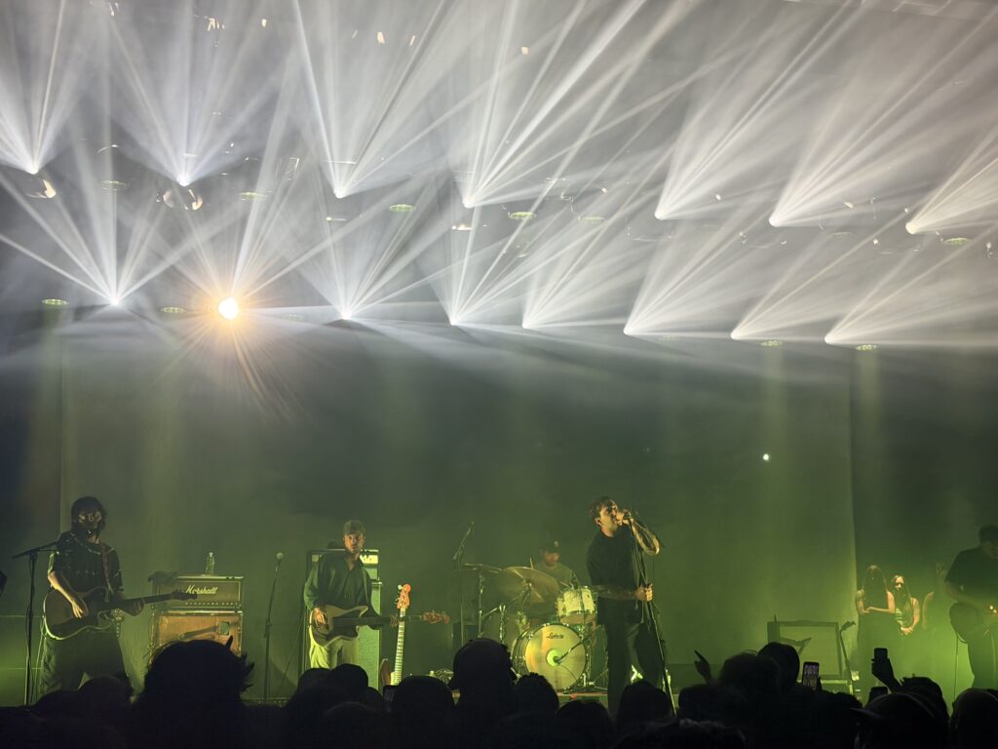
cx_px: 499
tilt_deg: +10.7
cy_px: 374
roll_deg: -0.3
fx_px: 1384
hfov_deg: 39.7
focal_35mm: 48
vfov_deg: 30.3
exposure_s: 1/121
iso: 50
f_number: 1.78
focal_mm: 6.76
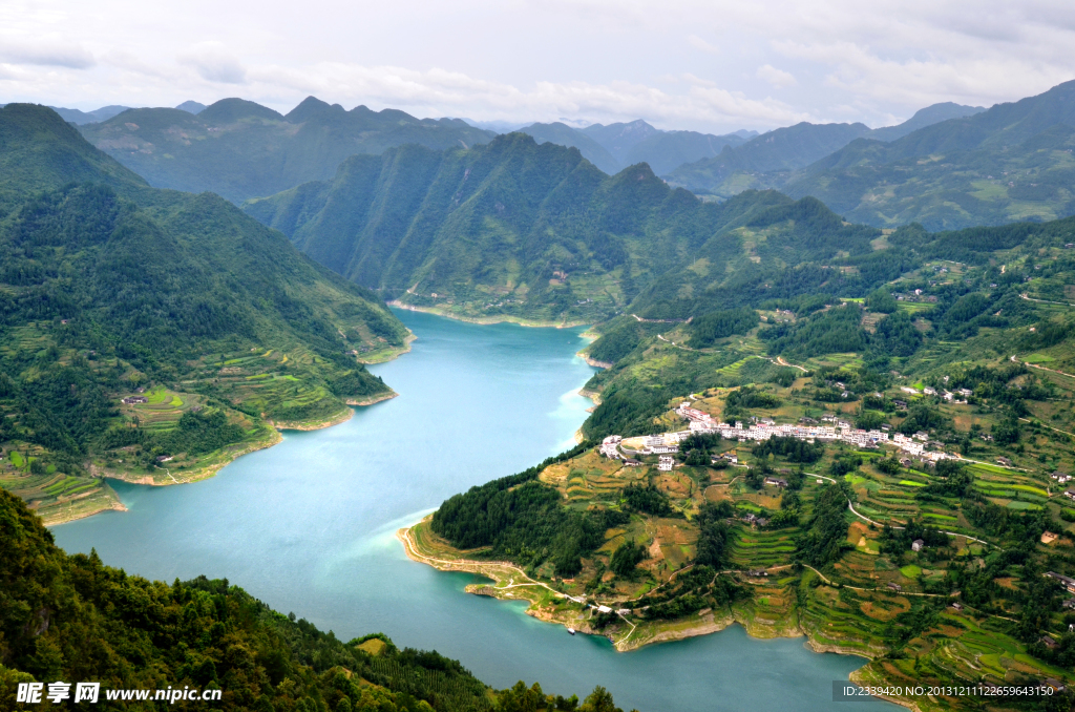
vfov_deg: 36.7
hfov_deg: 53.2
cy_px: 356
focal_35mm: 36
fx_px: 1073
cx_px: 538
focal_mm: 24
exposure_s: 1/160
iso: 320
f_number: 11
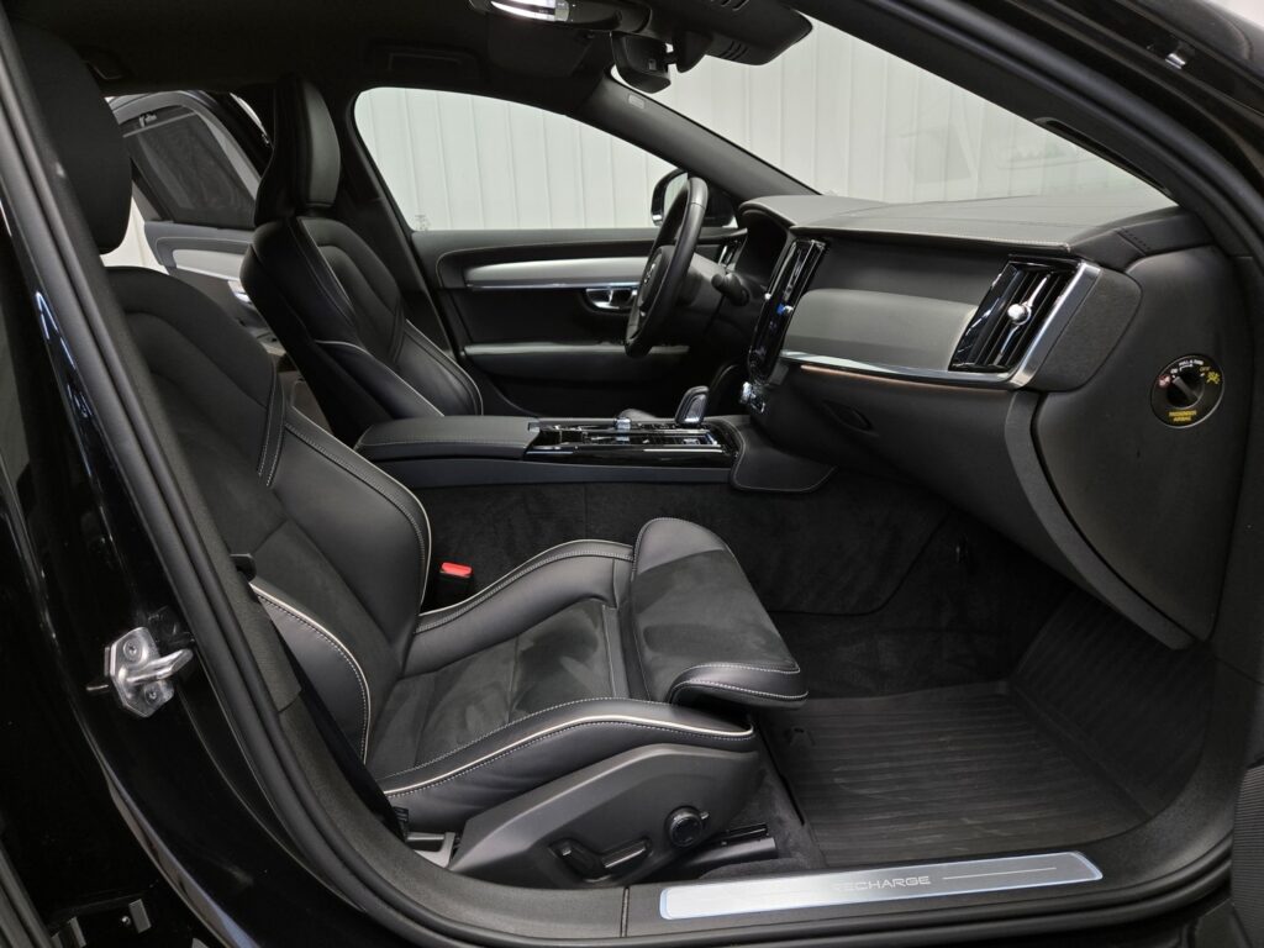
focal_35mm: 23
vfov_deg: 58.9
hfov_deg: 73.9
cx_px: 632
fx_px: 840
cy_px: 474
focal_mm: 5.4
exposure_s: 1/50
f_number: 1.8
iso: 160
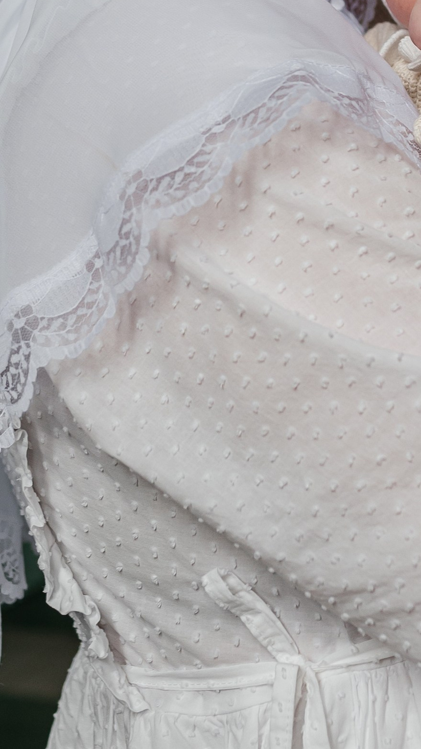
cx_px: 371
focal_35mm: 96
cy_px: -29
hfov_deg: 12.5
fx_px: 1905
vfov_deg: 21.3
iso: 400
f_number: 3.2
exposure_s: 1/160
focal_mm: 35
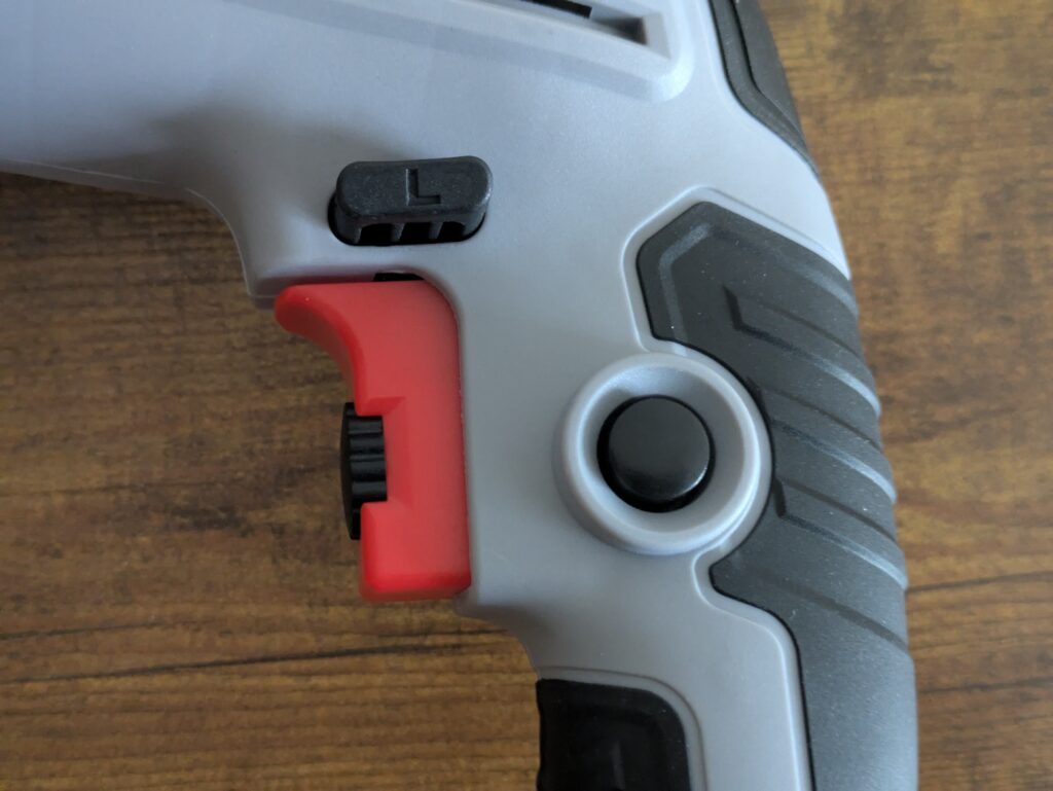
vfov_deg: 28.6
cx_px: 526
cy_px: 396
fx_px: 1552
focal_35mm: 51
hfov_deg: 37.5
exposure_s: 1/25
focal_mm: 5.43
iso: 597
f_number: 1.89
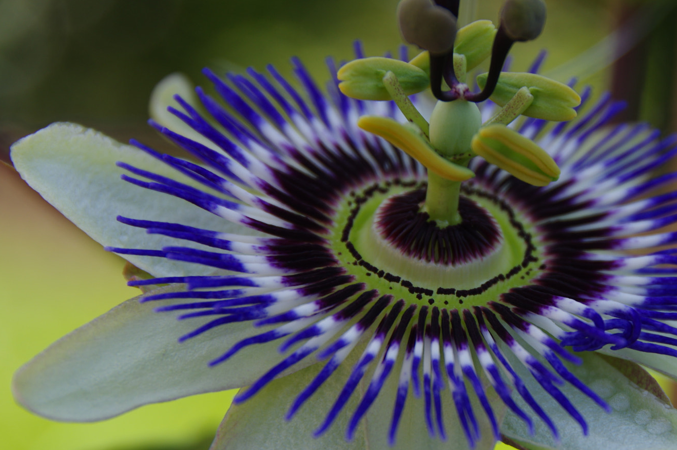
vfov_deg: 6.7
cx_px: 490
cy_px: 309
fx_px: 3852
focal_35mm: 205
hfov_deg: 10.0
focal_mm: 88
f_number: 5.6
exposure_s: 1/200
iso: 100
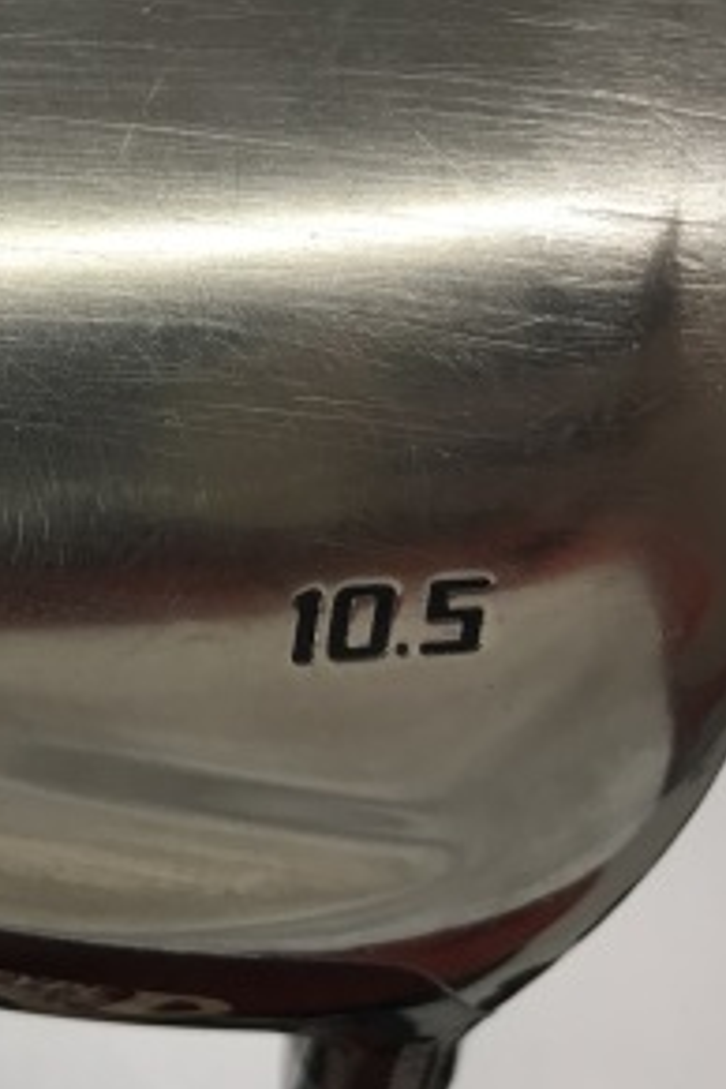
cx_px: -135
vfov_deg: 30.7
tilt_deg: -65.3
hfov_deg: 20.0
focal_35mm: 64
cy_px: 236
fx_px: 1936
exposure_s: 1/120
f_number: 1.8
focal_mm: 3.99
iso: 32
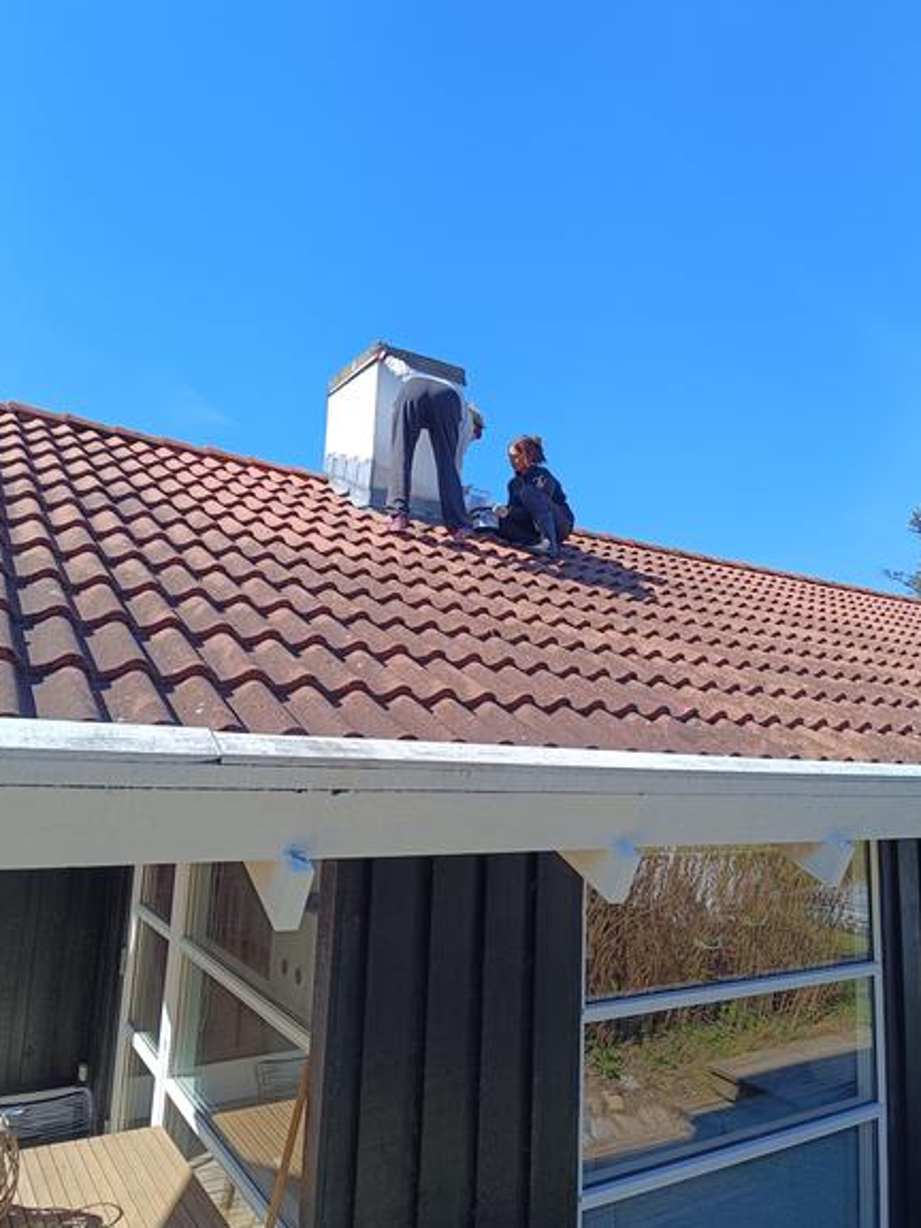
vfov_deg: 69.4
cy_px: 614
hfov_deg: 54.9
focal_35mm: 25
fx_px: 887
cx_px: 465
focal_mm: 5.59
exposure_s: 1/614
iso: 51
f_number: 1.88
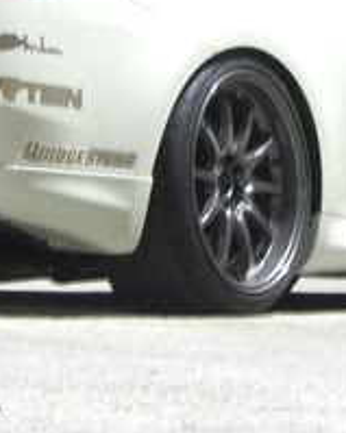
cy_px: 107
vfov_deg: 10.1
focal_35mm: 191
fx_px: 2447
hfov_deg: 8.1
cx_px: 185
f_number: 2.7
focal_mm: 6.2
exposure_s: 1/2
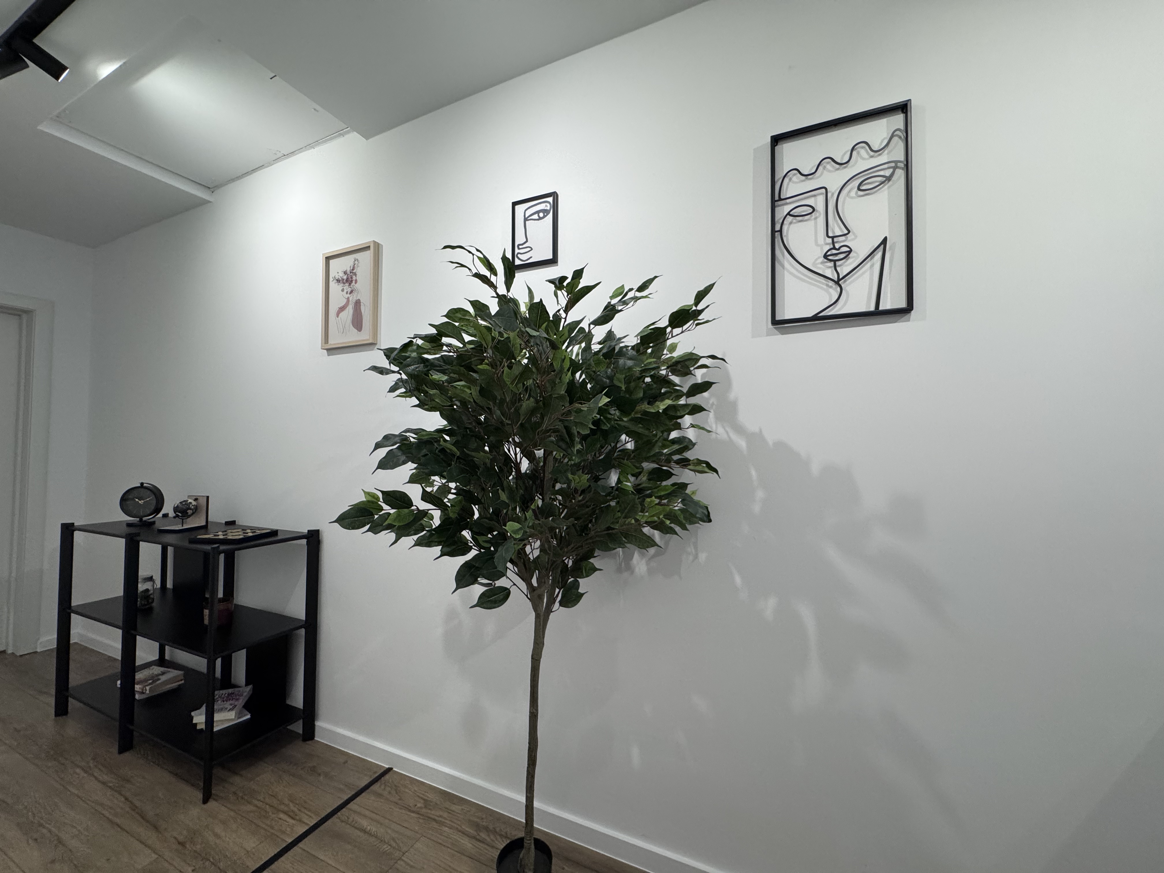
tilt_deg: +2.2
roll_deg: +0.1
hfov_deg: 102.1
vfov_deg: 85.7
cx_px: 582
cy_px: 436
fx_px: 471
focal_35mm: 14
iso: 250
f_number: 2.2
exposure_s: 1/100
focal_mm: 2.22
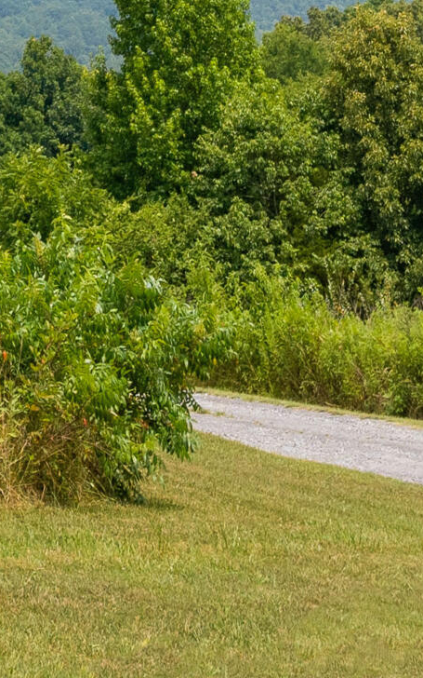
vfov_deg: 13.6
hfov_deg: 8.7
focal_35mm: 147
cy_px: -246
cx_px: -255
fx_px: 2711
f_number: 7.1
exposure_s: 1/1250
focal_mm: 35
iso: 400
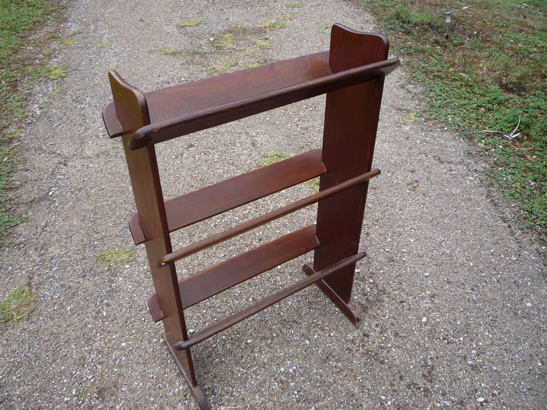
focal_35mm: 30
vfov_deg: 46.8
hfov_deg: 60.0
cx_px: 274
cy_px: 205
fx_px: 474
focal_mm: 5.2
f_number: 3.3
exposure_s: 1/100
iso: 100
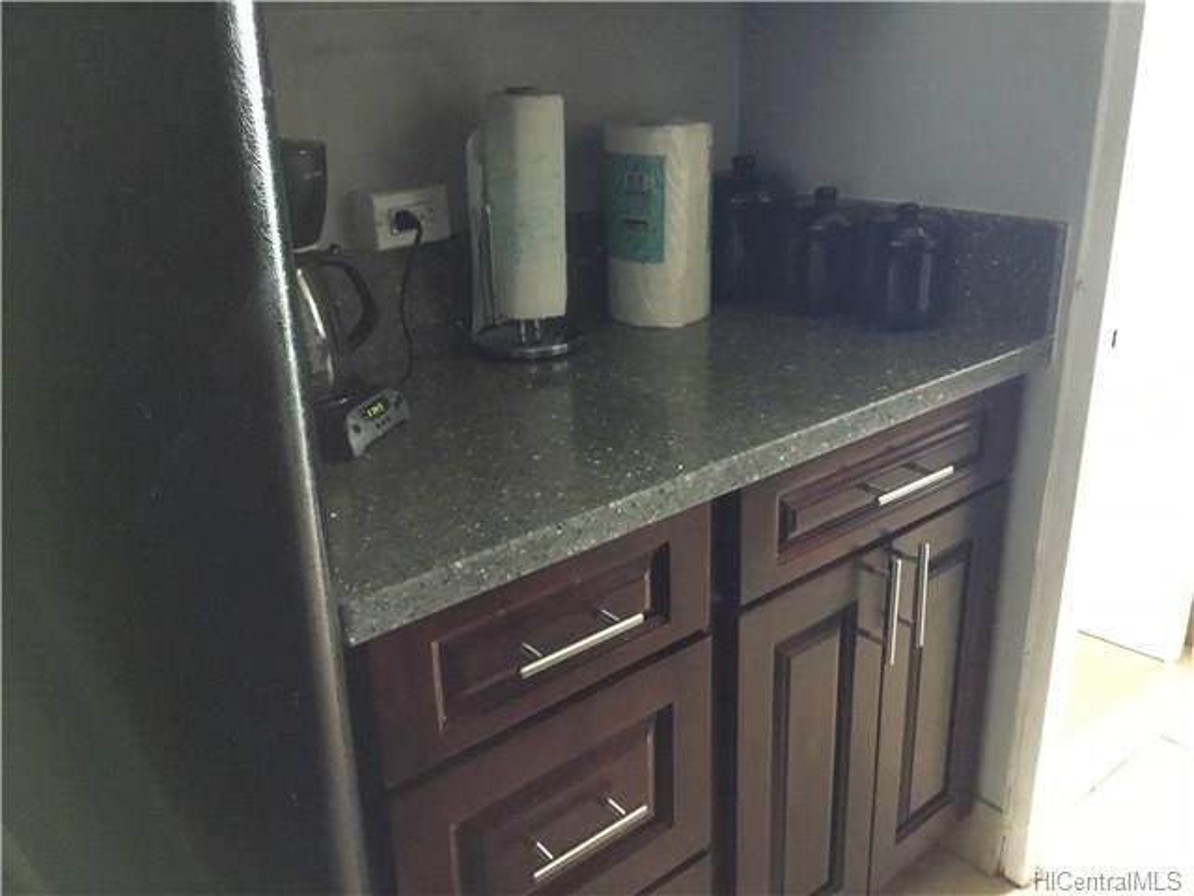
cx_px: 597
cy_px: 448
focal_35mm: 31
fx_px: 1069
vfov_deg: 45.4
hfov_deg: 58.4
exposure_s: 1/15
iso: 320
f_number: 2.4
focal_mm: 3.3
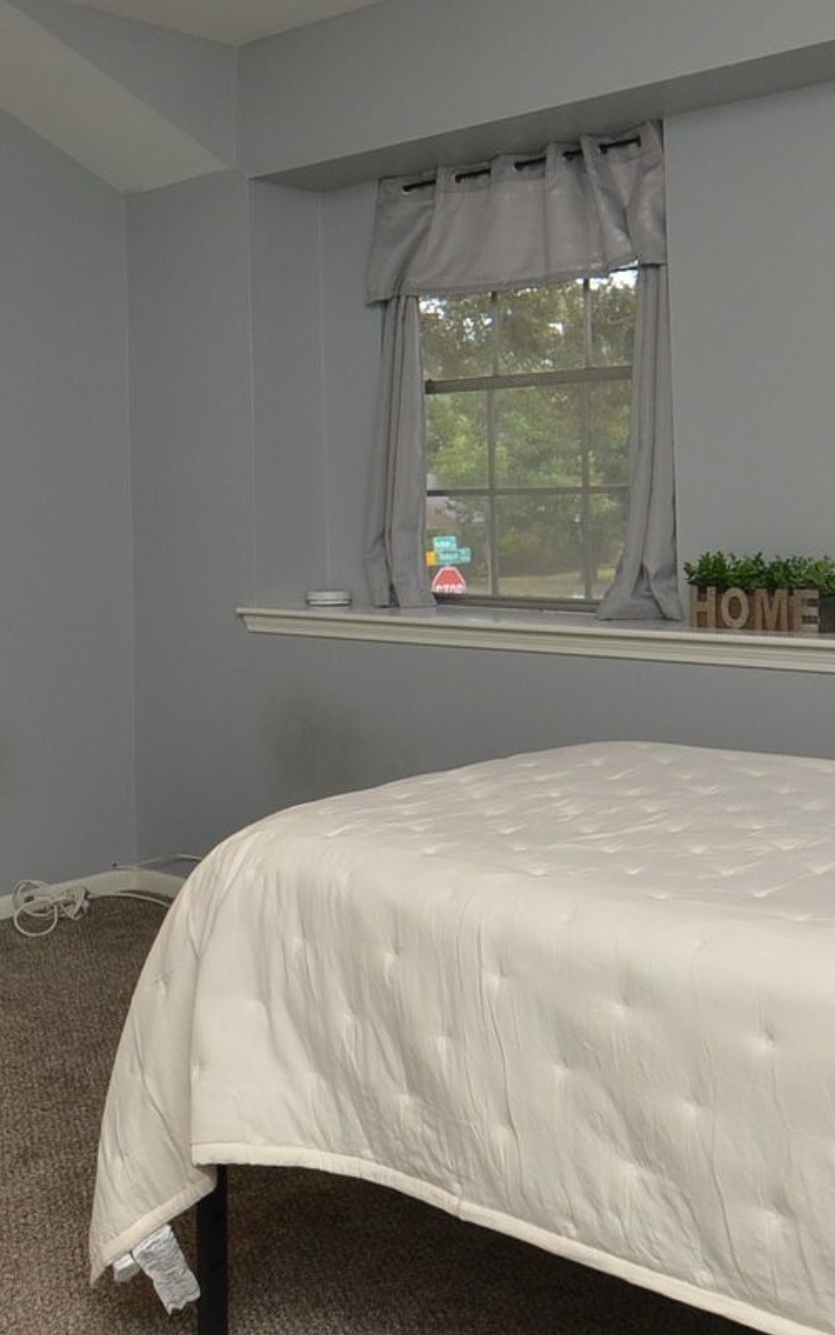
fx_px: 1419
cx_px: 258
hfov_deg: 32.4
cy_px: 515
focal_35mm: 39
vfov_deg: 50.0
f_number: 5.6
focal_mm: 10
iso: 320
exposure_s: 1/60
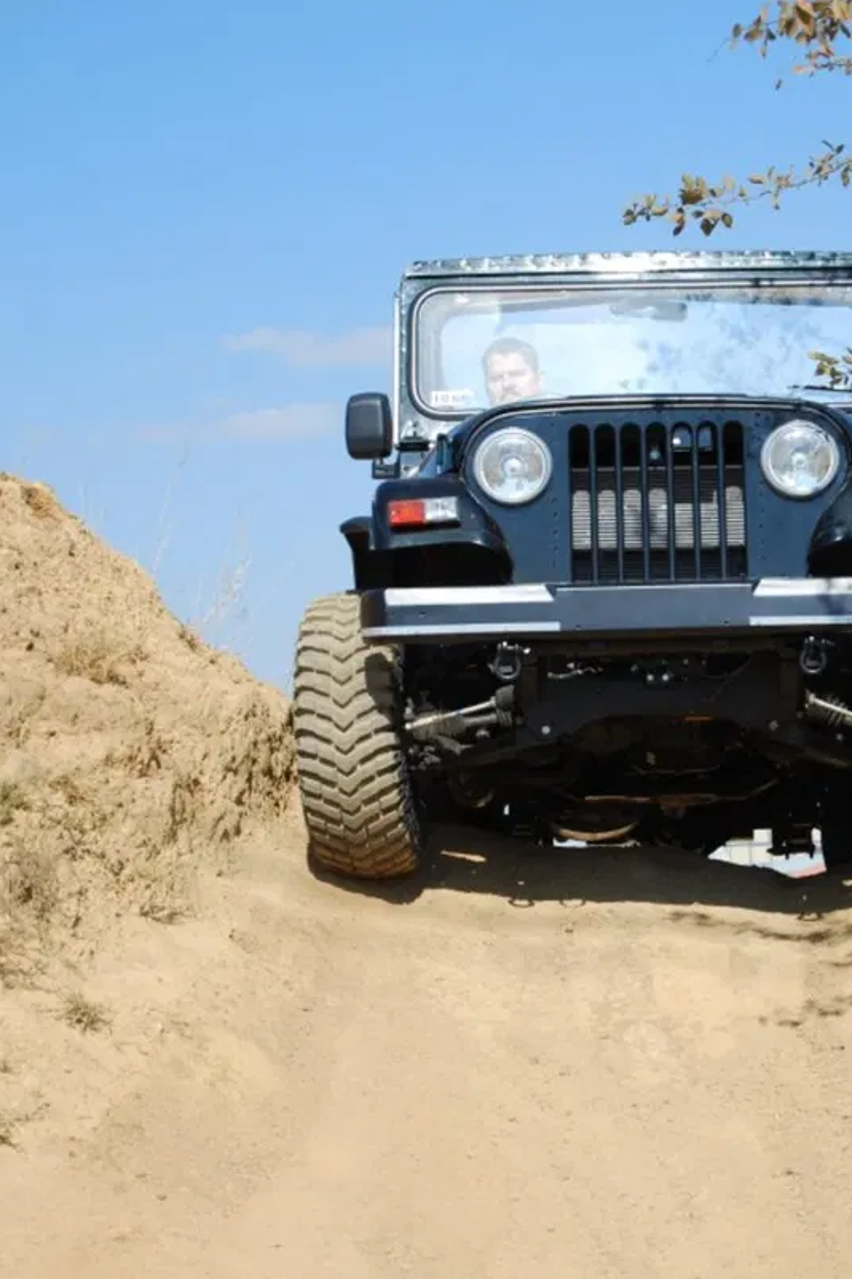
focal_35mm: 124
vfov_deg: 16.6
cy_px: 640
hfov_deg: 11.0
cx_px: 675
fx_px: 4393
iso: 200
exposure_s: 1/640
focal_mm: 55
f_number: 5.6
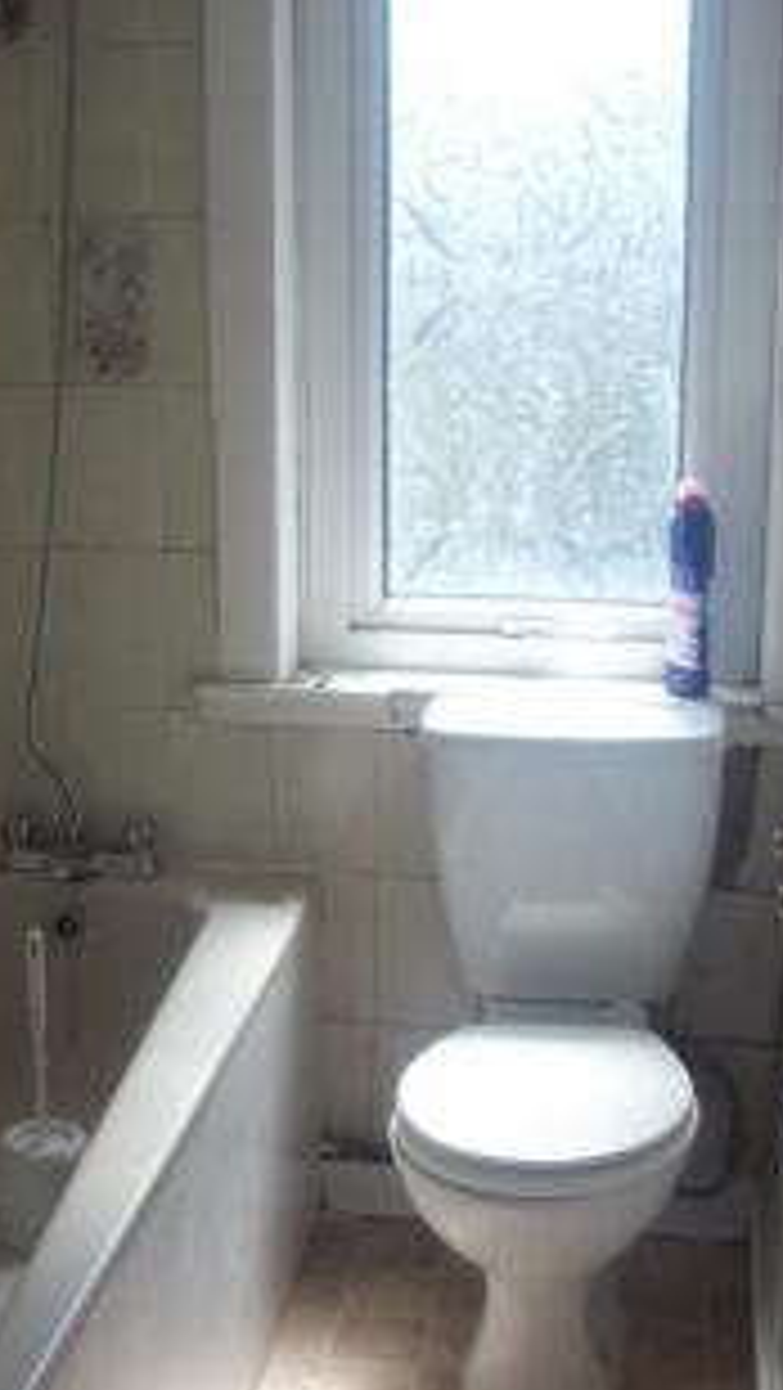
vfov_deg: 38.4
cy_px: 789
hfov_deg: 22.1
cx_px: 248
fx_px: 1992
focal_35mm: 54
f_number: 3.1
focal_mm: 6.3
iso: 80
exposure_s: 1/160
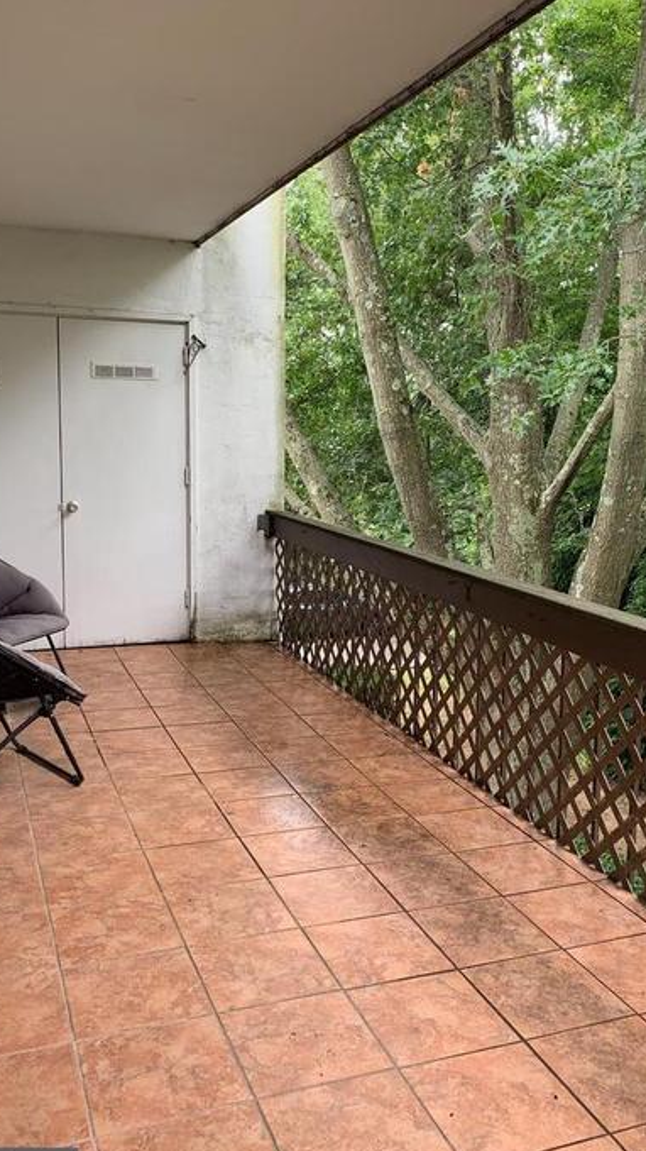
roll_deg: -1.4
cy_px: 567
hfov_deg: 36.6
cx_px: 353
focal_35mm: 32
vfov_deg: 61.0
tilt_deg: -6.9
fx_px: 975
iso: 64
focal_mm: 4.25
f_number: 1.8
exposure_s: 1/121
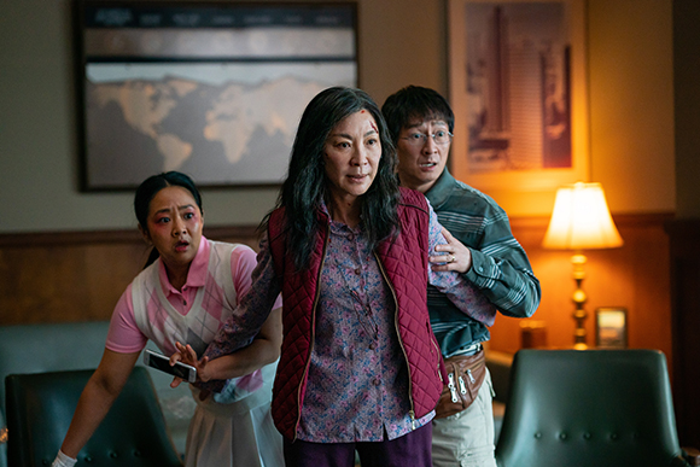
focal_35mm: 85
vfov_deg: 16.1
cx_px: 350
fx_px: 1653
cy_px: 234
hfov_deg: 23.9
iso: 1600
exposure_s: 1/250
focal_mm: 85
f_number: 2
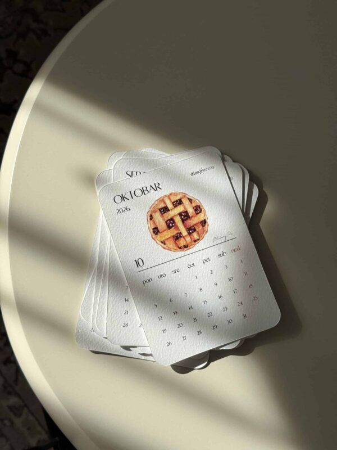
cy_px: 225
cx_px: 168
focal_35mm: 48
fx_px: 623
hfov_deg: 30.3
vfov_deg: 39.7
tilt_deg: -80.0
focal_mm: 6.76
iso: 64
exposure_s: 1/1608
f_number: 1.78
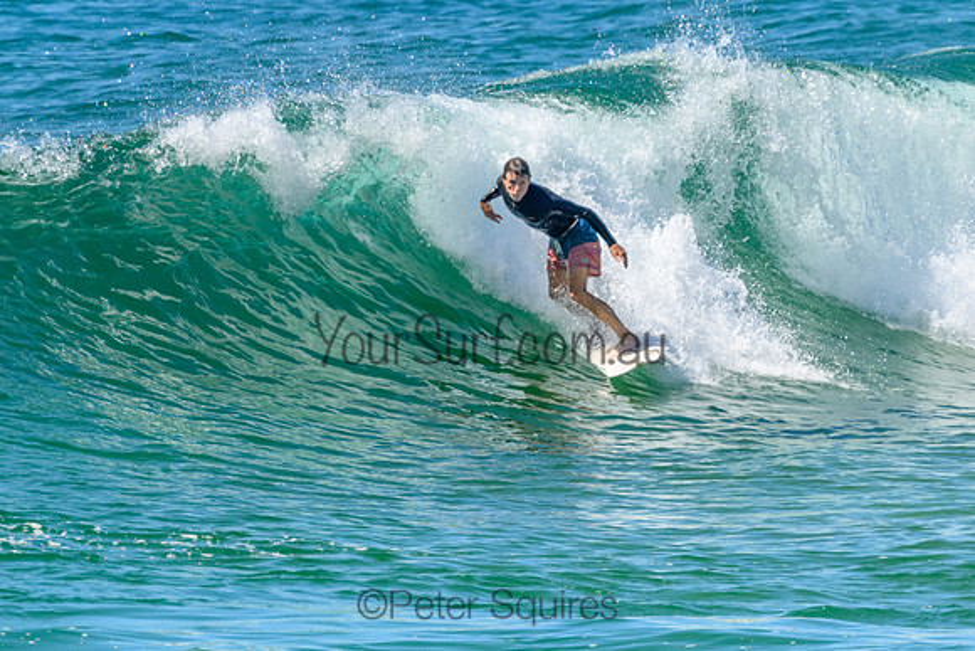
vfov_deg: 1.3
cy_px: 203
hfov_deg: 1.9
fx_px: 29813
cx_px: 551
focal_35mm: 1101
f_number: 11
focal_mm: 800
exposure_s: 1/2000
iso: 1250
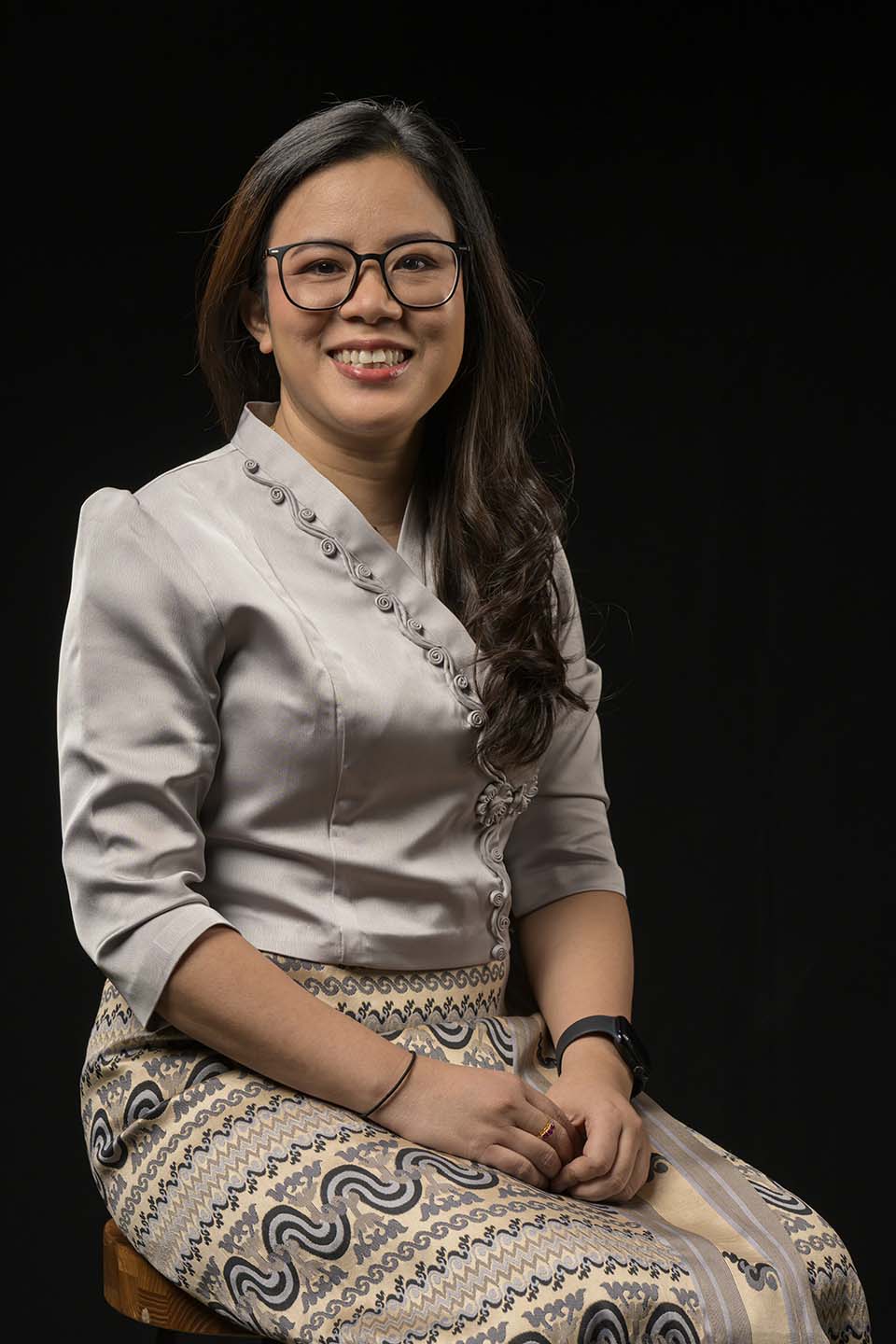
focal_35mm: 85
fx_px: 3173
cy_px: 672
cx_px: 448
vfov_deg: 23.9
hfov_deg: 16.1
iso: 250
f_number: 8
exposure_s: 1/200
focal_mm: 85
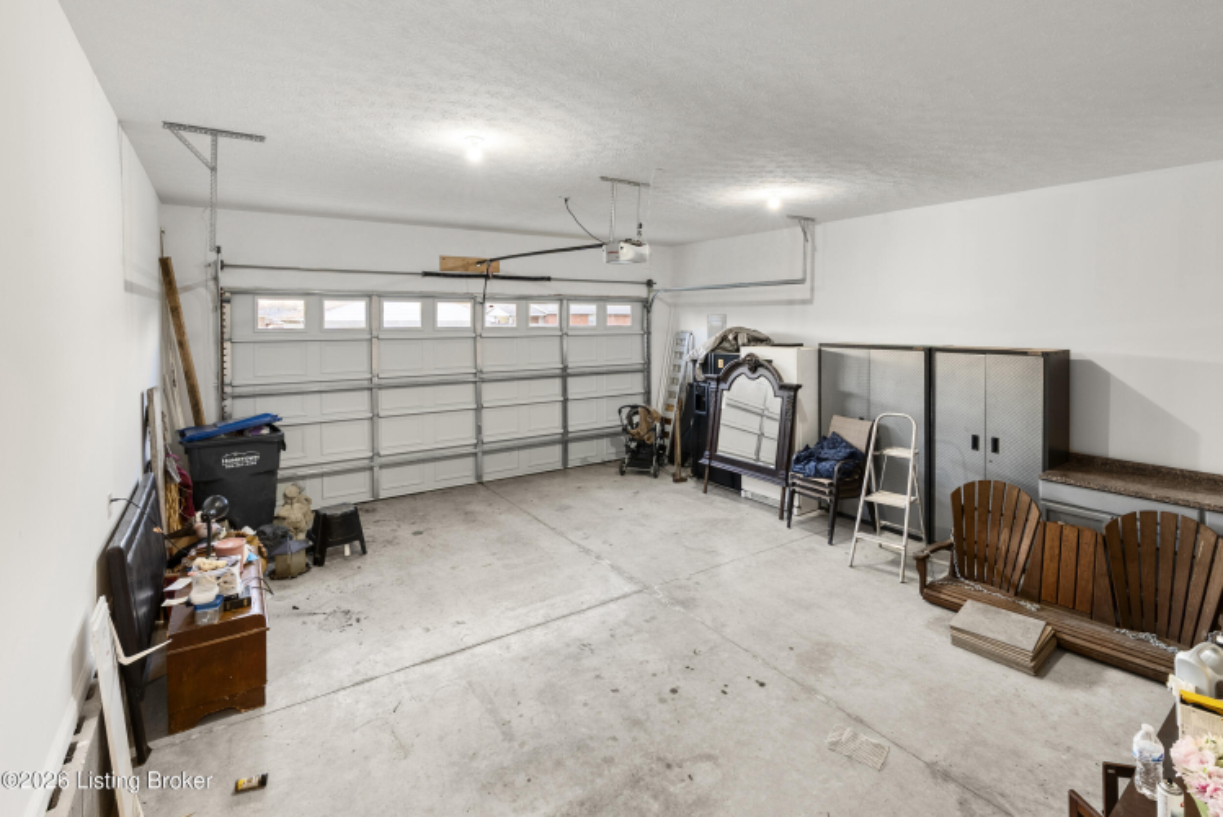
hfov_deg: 96.7
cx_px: 612
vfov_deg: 73.8
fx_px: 544
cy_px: 408
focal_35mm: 16
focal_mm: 16
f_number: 11
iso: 400
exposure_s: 4
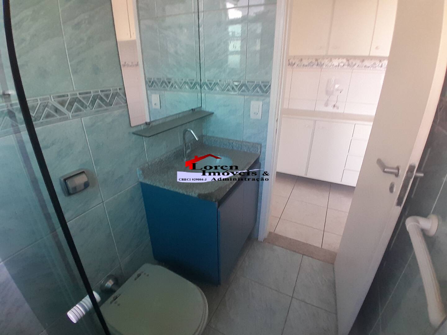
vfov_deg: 74.7
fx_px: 220
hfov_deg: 91.0
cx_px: 224
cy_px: 168
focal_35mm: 17
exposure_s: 1/40
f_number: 2.2
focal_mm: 1.46
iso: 125
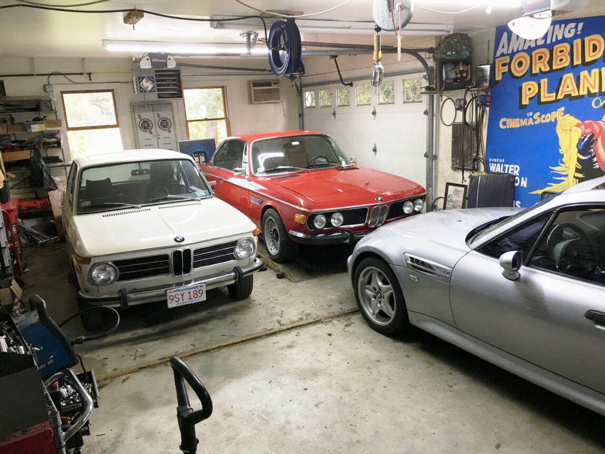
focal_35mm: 29
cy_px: 227
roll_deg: +2.5
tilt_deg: -14.8
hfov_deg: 61.7
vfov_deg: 48.2
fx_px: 507
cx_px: 302
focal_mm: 4.15
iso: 80
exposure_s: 1/30
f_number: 2.2
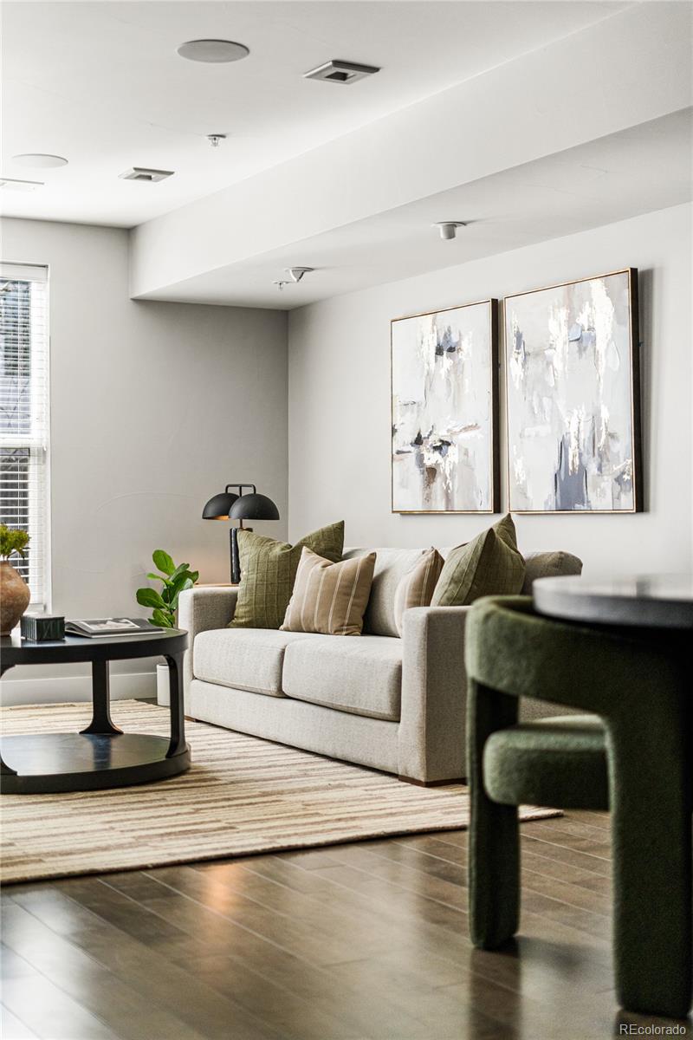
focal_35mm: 50
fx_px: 1444
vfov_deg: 39.6
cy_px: 520
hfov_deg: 27.0
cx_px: 346
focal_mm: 50
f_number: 1.8
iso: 1250
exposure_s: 1/1600
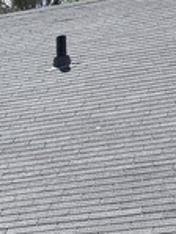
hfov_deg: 7.9
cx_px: -264
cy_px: 504
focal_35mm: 174
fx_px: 1178
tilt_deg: +1.9
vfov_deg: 10.3
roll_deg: +0.8
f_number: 1.78
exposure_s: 1/3759
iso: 80
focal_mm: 6.76
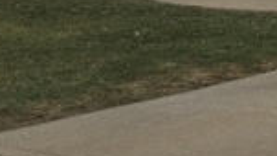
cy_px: -114
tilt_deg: +0.8
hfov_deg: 13.6
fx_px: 984
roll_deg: +0.1
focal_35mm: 134
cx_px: 560
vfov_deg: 8.7
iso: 32
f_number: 2.2
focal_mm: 4.15
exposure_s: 1/557
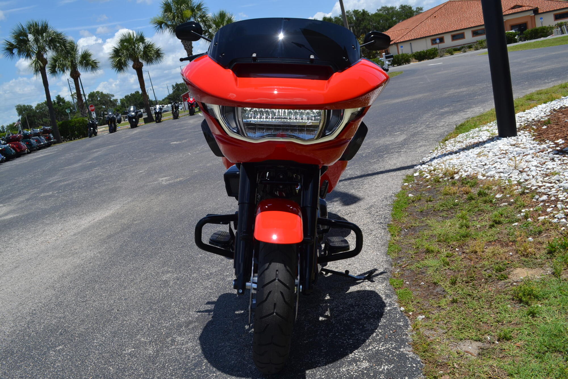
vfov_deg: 43.6
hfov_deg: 61.9
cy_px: 190
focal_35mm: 30
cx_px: 284
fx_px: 473
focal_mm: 20
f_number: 9
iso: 100
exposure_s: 1/320
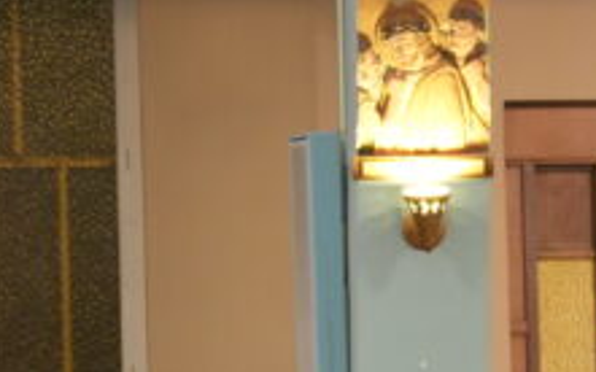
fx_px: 4488
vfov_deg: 4.7
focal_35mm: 276
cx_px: 634
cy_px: 508
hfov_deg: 7.6
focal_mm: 39
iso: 500
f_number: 2.8
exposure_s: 1/6
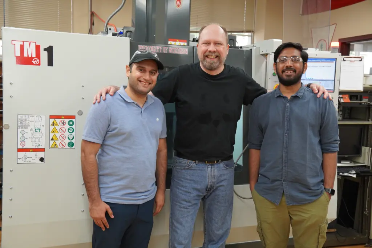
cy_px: 124
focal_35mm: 40
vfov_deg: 33.0
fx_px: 419
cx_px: 186
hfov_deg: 47.9
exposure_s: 1/160
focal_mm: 27
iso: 800
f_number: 4
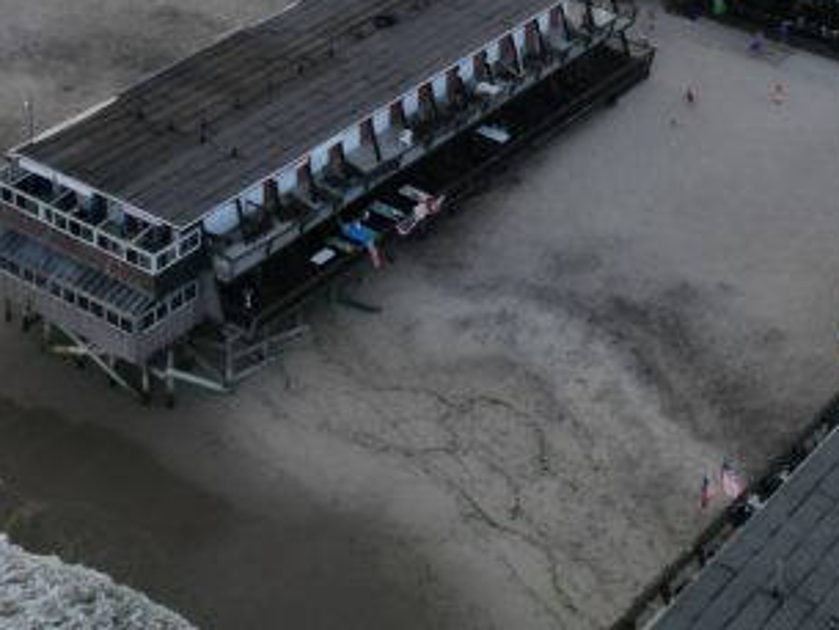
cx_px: 364
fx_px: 2037
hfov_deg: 23.3
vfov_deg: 16.4
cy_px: -250
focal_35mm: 84
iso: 100
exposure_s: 1/1500
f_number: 1.7
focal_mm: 6.72
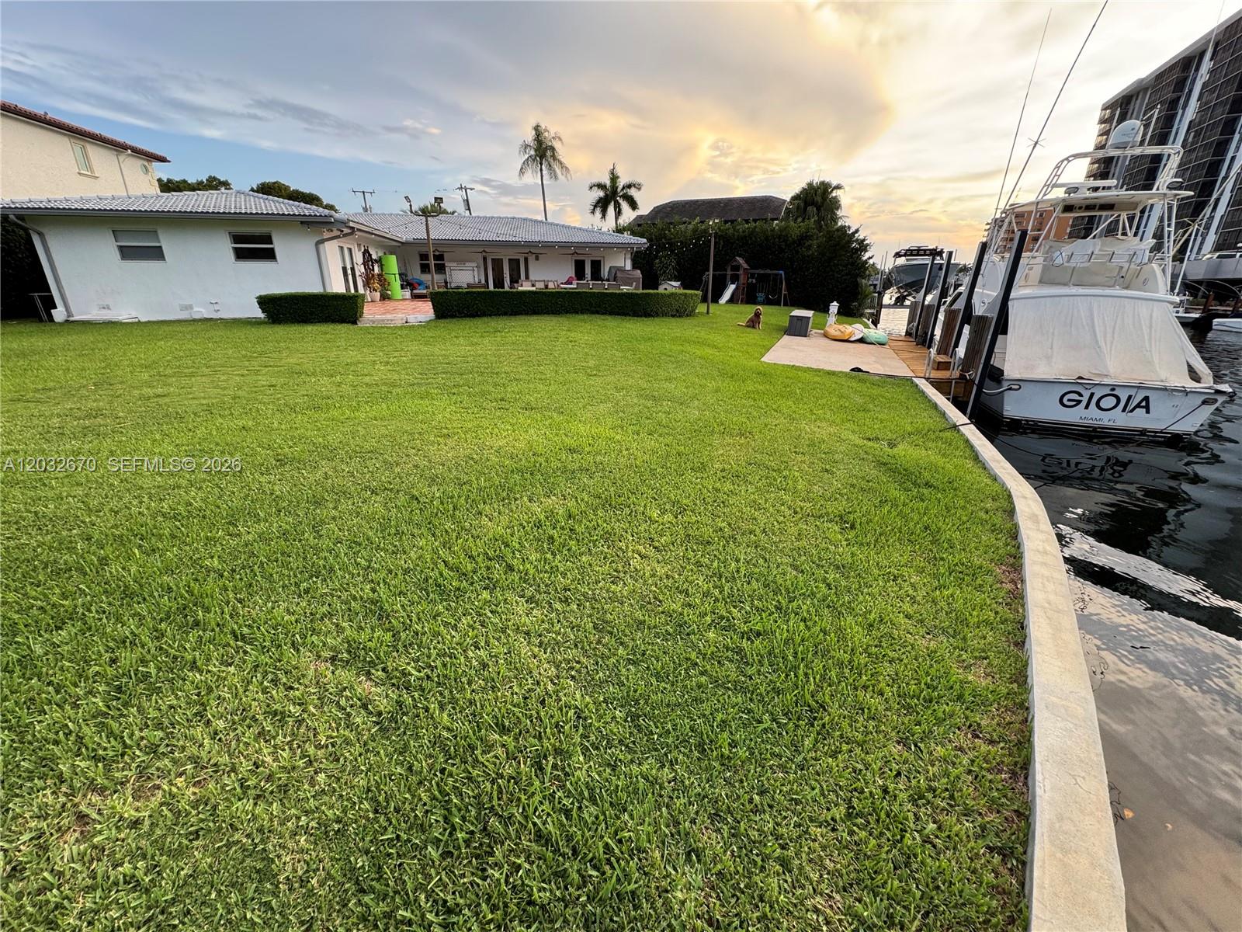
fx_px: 502
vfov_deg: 85.7
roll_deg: -0.3
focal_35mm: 14
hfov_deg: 102.1
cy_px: 466
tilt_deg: -20.4
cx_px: 621
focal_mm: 2.22
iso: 64
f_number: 2.2
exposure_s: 1/99
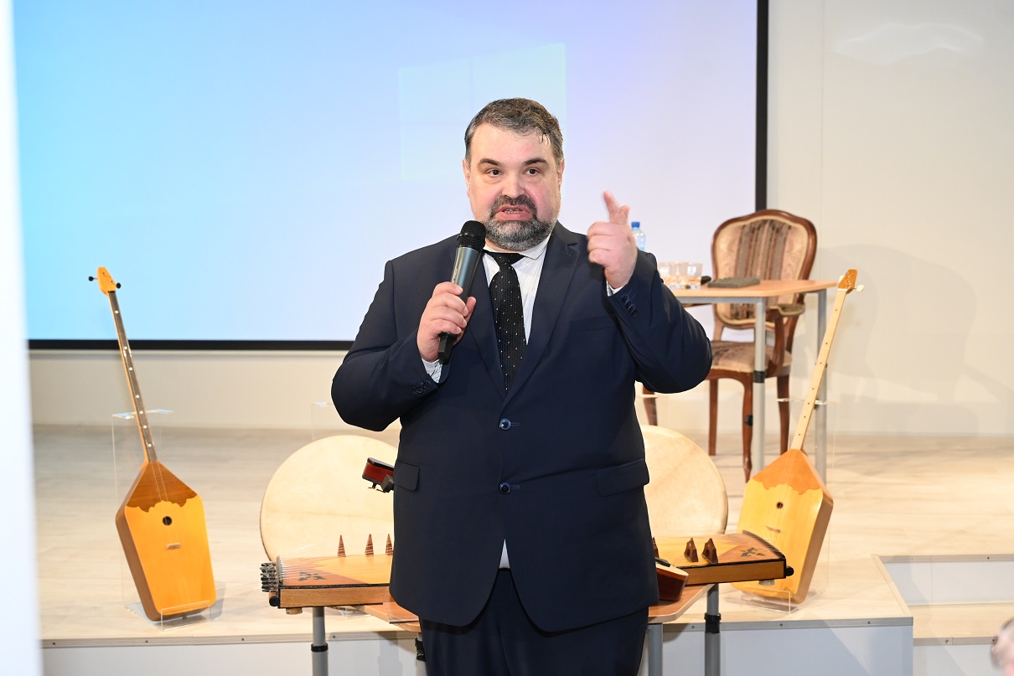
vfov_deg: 28.7
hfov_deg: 41.9
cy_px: 338
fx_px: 1324
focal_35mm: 47
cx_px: 507
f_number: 4
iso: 2500
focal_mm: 47
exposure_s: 1/160
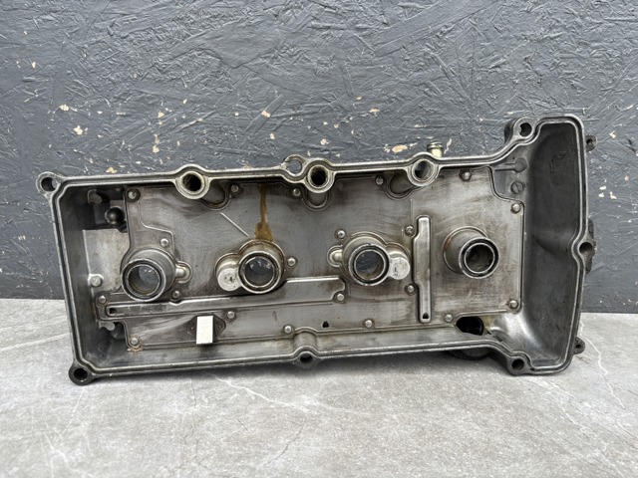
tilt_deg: -13.1
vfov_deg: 53.1
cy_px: 239
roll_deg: -1.0
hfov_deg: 67.3
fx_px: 479
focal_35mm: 26
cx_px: 319
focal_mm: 5.96
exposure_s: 1/121
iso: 50
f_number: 1.6
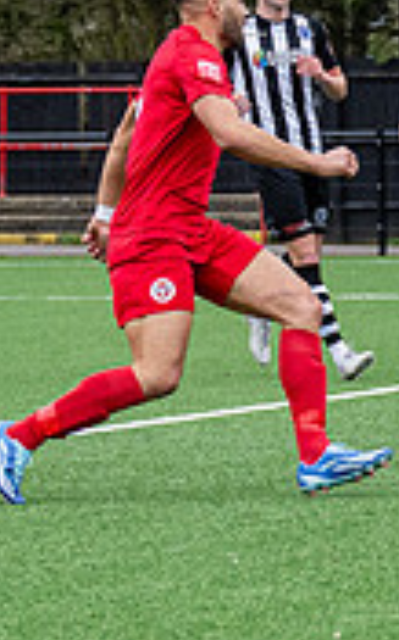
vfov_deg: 5.6
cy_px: 340
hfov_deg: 3.5
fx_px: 6541
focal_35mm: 375
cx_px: 939
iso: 800
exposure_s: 1/1600
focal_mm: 74
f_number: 4
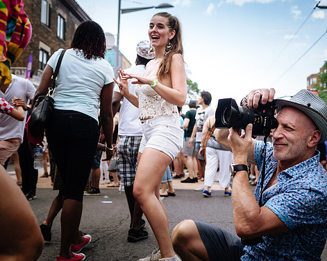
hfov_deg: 41.1
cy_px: 132
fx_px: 436
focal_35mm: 45
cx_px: 166
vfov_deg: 33.4
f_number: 2.8
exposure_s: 1/400
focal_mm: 26
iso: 100
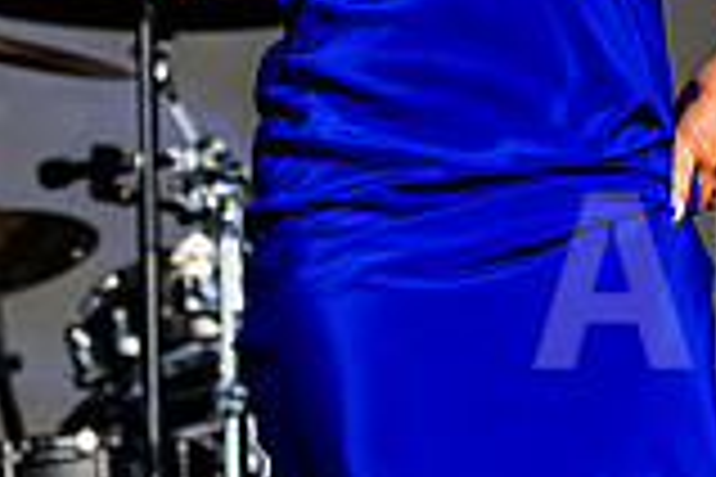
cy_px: -416
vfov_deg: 2.9
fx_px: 9446
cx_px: 25
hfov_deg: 4.3
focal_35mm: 475
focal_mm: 105
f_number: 4.5
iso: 250
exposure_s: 1/8000
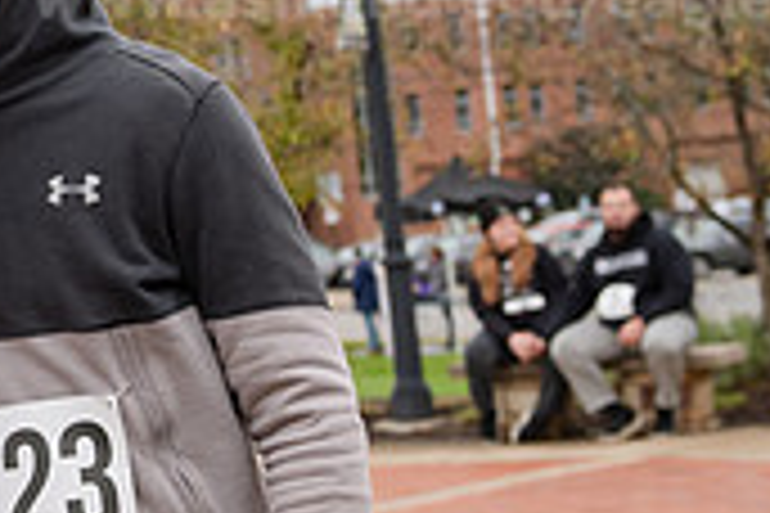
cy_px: 92
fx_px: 2909
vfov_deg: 10.1
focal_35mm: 136
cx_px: -171
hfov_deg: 14.6
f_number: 4
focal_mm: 40
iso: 400
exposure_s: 1/320
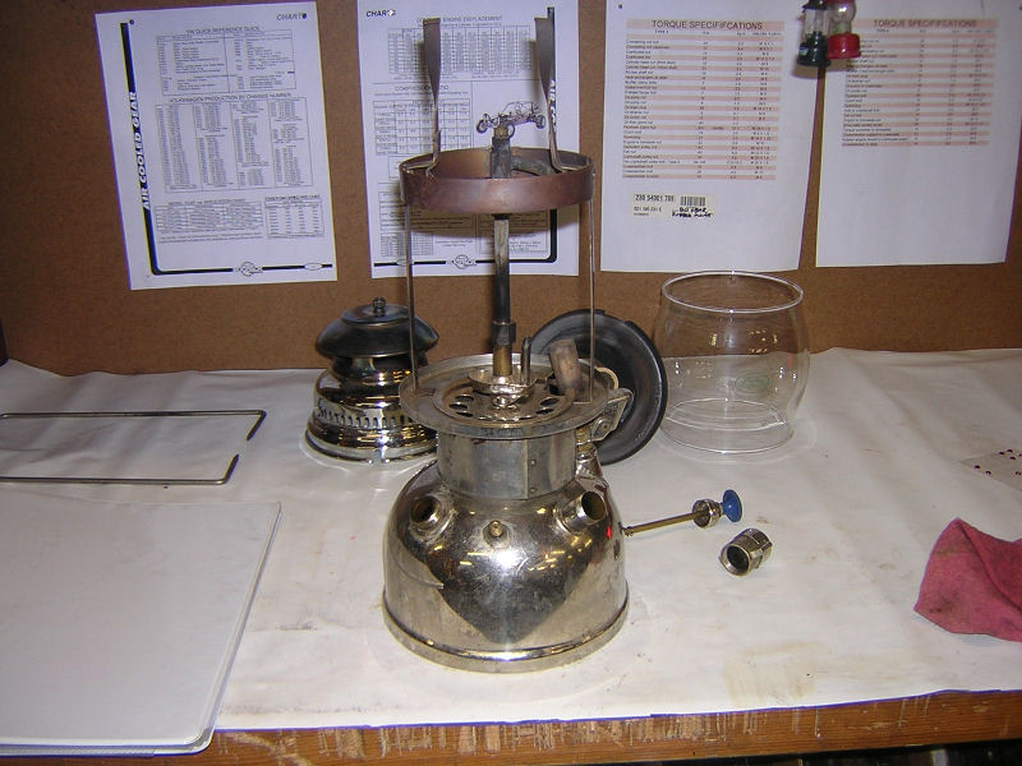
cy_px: 383
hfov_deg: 51.4
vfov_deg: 39.7
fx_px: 1063
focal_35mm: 36
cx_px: 511
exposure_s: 1/60.1
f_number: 2.6
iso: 100
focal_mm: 4.7
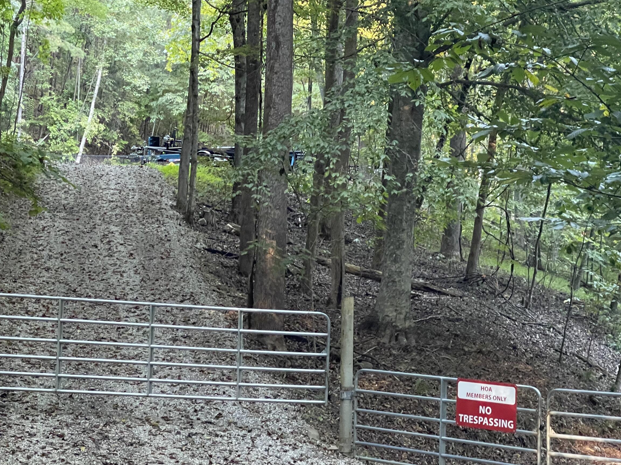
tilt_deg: -0.9
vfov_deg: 17.8
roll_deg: -1.3
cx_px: 343
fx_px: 1489
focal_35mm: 83
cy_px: 249
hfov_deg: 23.5
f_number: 2.2
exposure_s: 1/60
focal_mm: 7.5
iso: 800
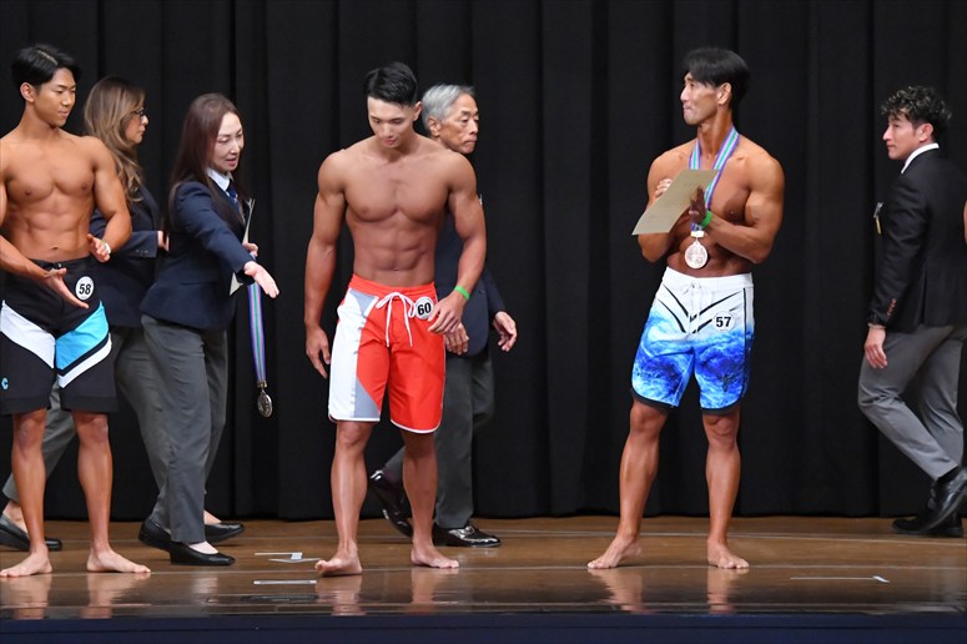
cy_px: 322
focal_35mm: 217
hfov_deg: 9.5
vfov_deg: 6.3
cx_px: 484
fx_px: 5826
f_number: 5.6
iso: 8000
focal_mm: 145
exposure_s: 1/400
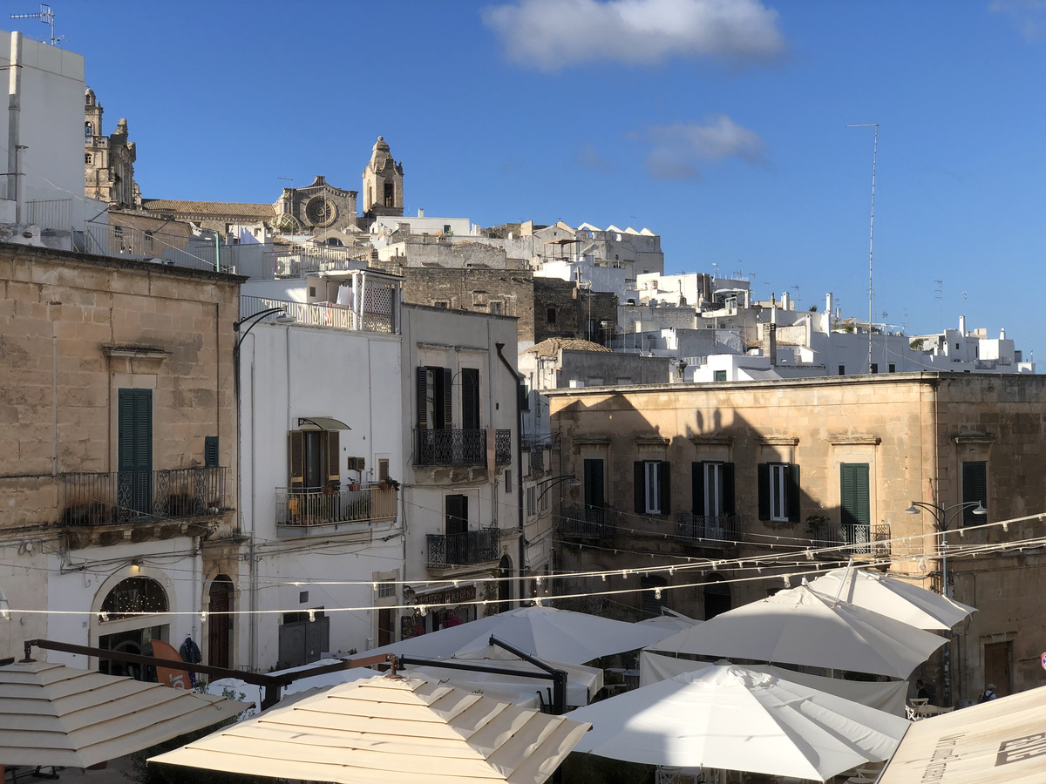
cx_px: 523
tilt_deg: +0.4
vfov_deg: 28.0
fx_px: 1571
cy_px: 392
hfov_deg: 36.8
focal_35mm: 52
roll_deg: +1.6
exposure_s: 1/1297
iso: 16
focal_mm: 6
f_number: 2.4
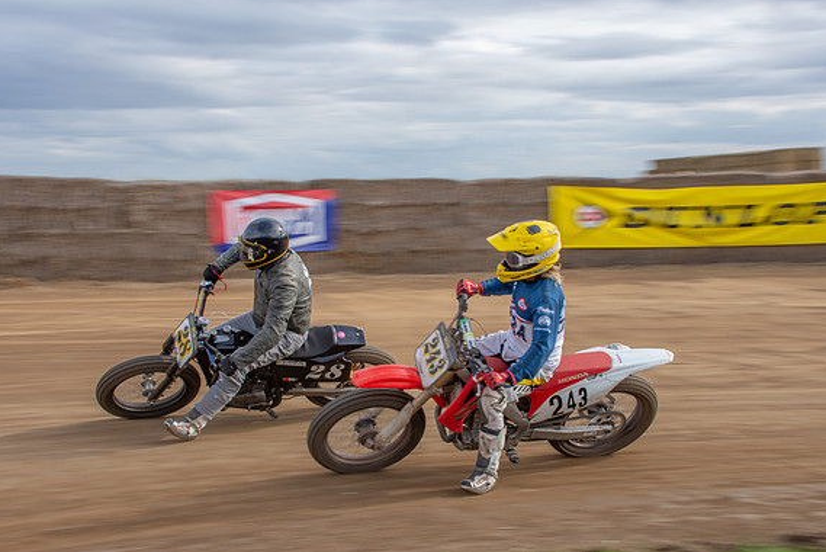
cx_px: 418
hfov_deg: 35.0
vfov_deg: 23.8
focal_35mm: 57
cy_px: 274
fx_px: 1308
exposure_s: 1/100
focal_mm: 35
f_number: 11
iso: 100
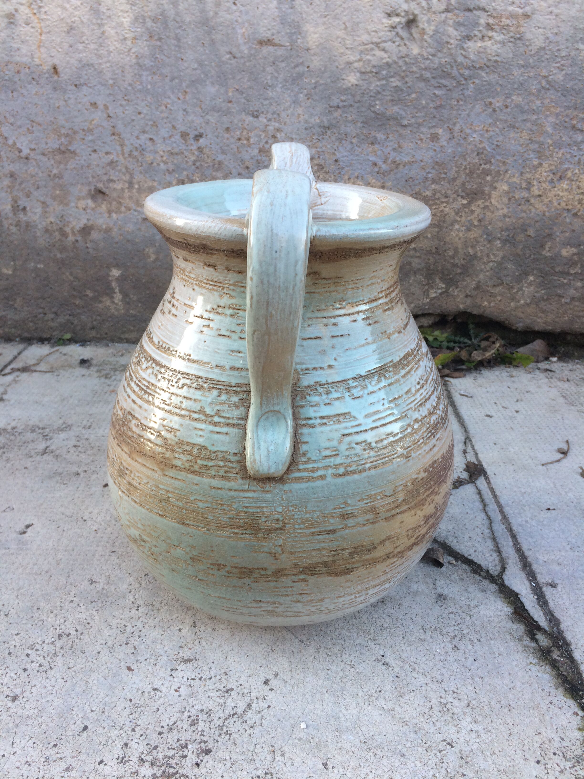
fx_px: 652
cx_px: 292
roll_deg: -1.7
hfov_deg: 48.2
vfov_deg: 61.7
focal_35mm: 29
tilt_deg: -25.2
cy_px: 390
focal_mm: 4.15
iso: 40
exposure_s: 1/100
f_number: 2.2
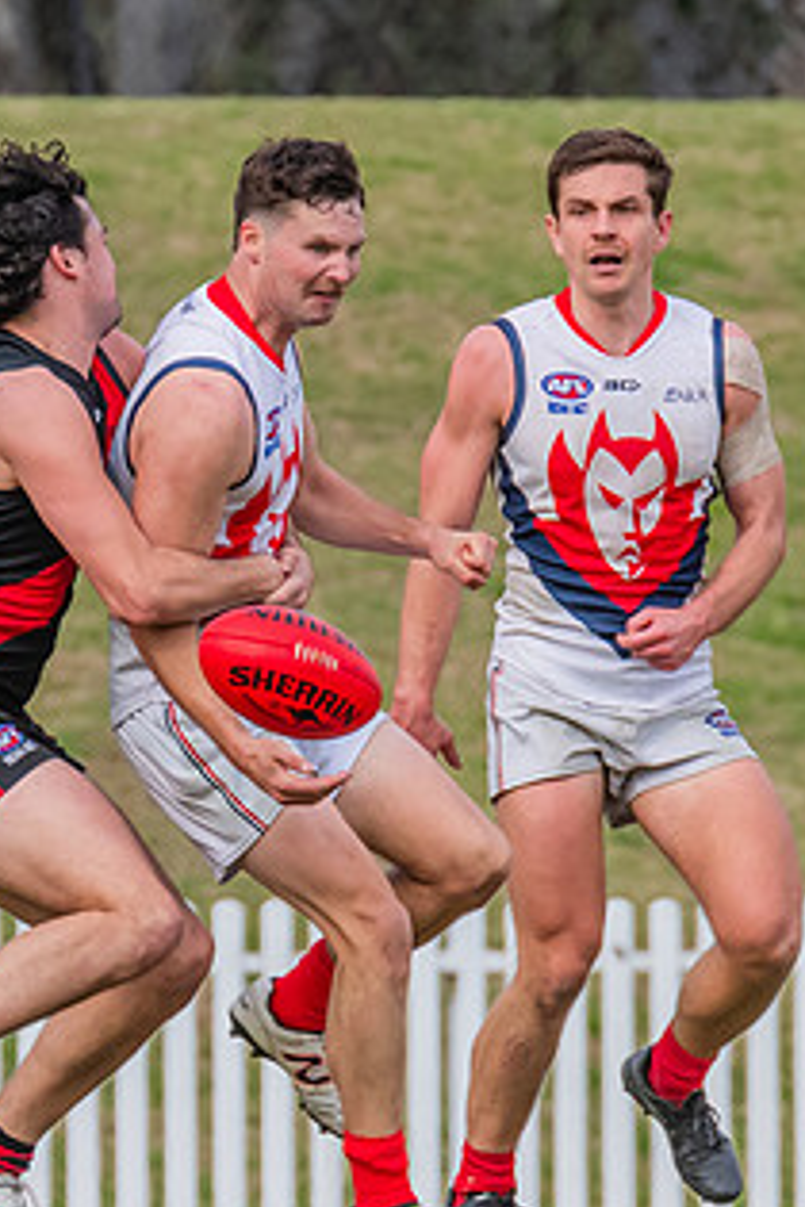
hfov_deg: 0.9
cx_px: 268
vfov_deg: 1.3
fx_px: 52254
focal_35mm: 1558
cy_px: 620
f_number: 8
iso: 800
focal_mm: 420
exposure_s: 1/1250
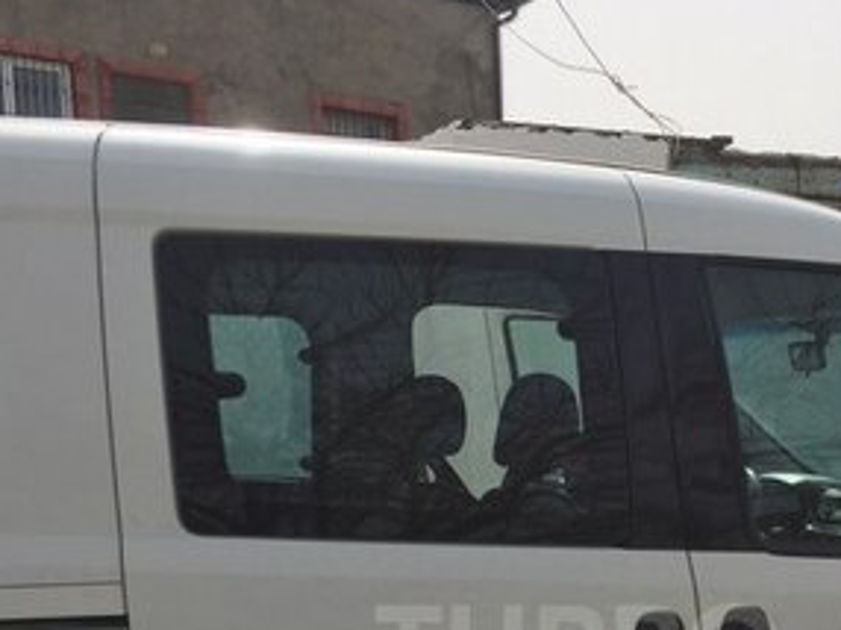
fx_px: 1626
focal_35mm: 67
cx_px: 676
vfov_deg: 21.1
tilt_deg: -6.6
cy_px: 649
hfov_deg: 28.4
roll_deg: +0.9
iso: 32
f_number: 2.2
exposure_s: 1/1980
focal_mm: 4.15
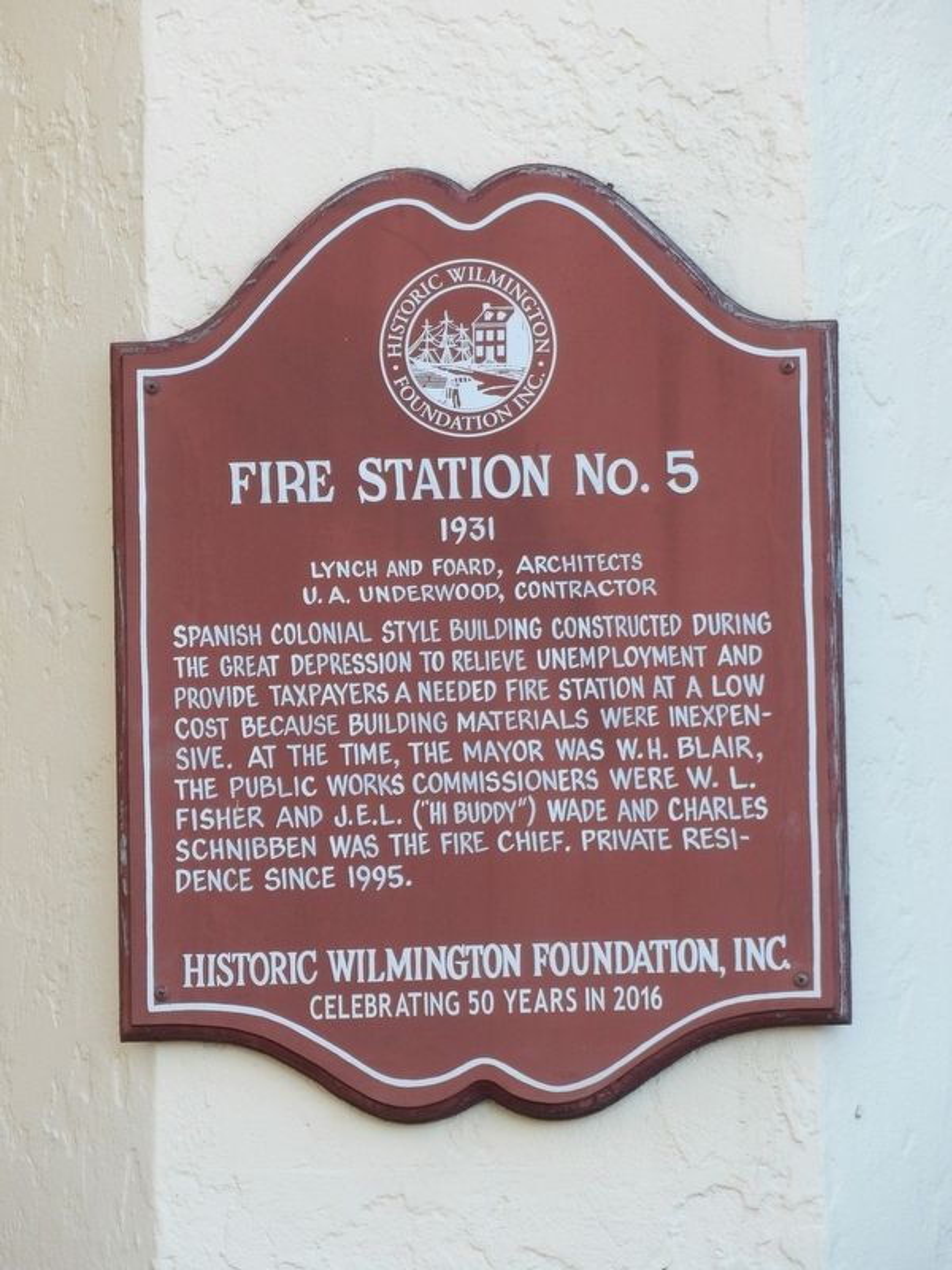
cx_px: 476
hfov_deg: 4.1
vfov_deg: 5.5
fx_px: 13311
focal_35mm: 363
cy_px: 635
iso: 164
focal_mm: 65.2
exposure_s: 1/100
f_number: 4.2
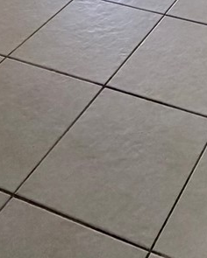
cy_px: -239
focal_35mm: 74
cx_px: 237
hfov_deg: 19.7
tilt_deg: -8.9
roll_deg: +0.9
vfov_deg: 18.4
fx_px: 567
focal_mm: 2.22
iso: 320
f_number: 2.2
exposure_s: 1/120
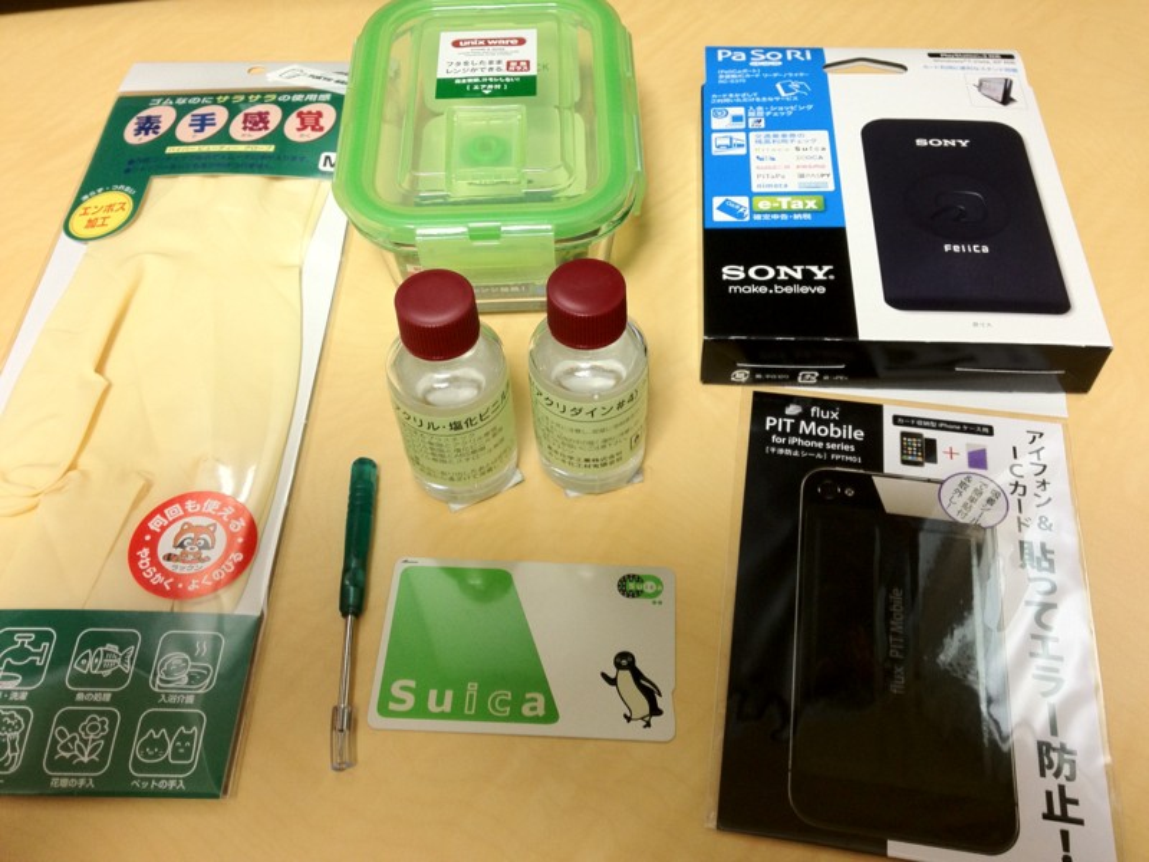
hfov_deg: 52.6
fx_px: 1162
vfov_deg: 40.7
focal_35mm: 35
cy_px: 431
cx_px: 574
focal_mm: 4.28
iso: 125
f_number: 2.4
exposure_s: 1/20
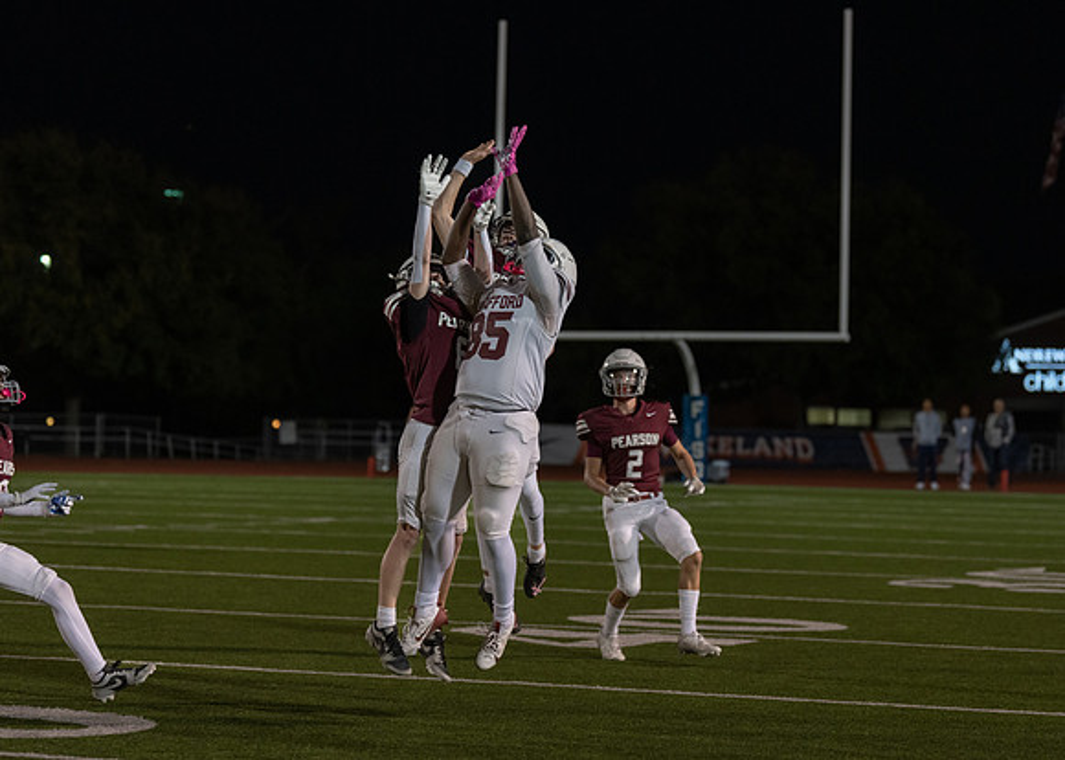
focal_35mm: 117
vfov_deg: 12.3
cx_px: 529
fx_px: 3528
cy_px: 333
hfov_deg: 17.2
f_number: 2.8
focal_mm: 98
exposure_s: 1/1000
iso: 1600
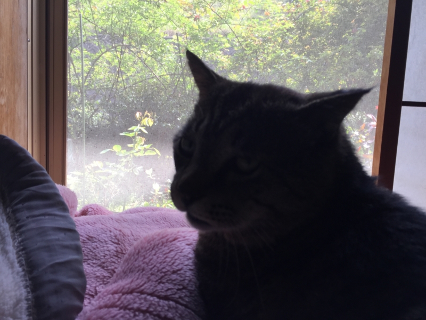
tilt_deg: -6.1
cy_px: 160
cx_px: 213
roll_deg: -3.1
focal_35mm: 29
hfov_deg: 61.7
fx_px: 357
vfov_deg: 48.2
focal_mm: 4.15
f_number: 2.2
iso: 32
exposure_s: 1/146
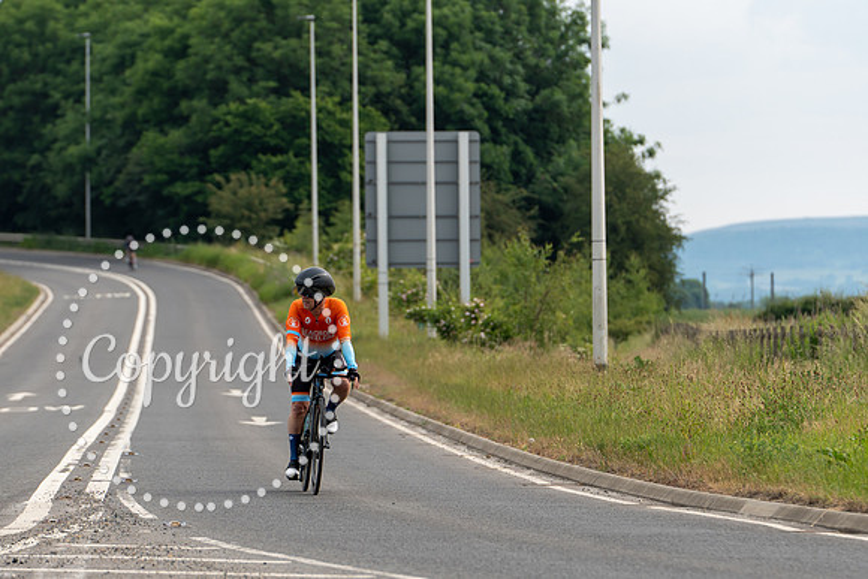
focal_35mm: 223
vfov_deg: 6.2
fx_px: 5378
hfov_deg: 9.2
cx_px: 411
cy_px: 312
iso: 160
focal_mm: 153
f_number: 4
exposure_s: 1/800
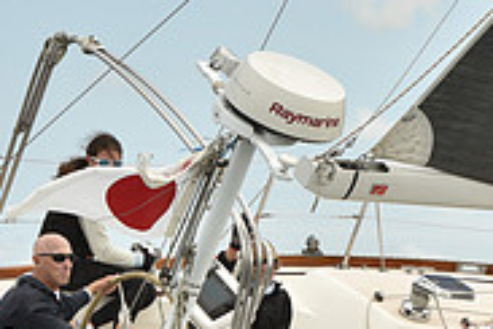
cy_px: 328
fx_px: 3464
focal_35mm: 253
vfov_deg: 5.4
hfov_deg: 8.1
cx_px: 361
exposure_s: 1/800
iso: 250
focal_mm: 80
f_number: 8
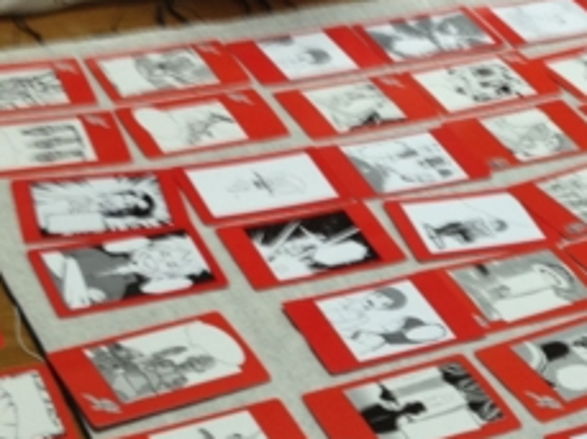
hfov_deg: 19.8
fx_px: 1659
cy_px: 434
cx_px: 497
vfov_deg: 14.8
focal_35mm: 98
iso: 80
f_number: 2.4
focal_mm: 4.28
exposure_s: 1/20
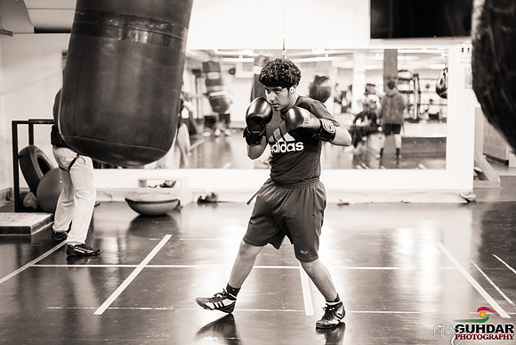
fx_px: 717
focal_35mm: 50
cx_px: 258
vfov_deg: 27.0
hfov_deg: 39.6
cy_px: 172
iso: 4000
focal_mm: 50
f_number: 1.8
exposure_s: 1/500
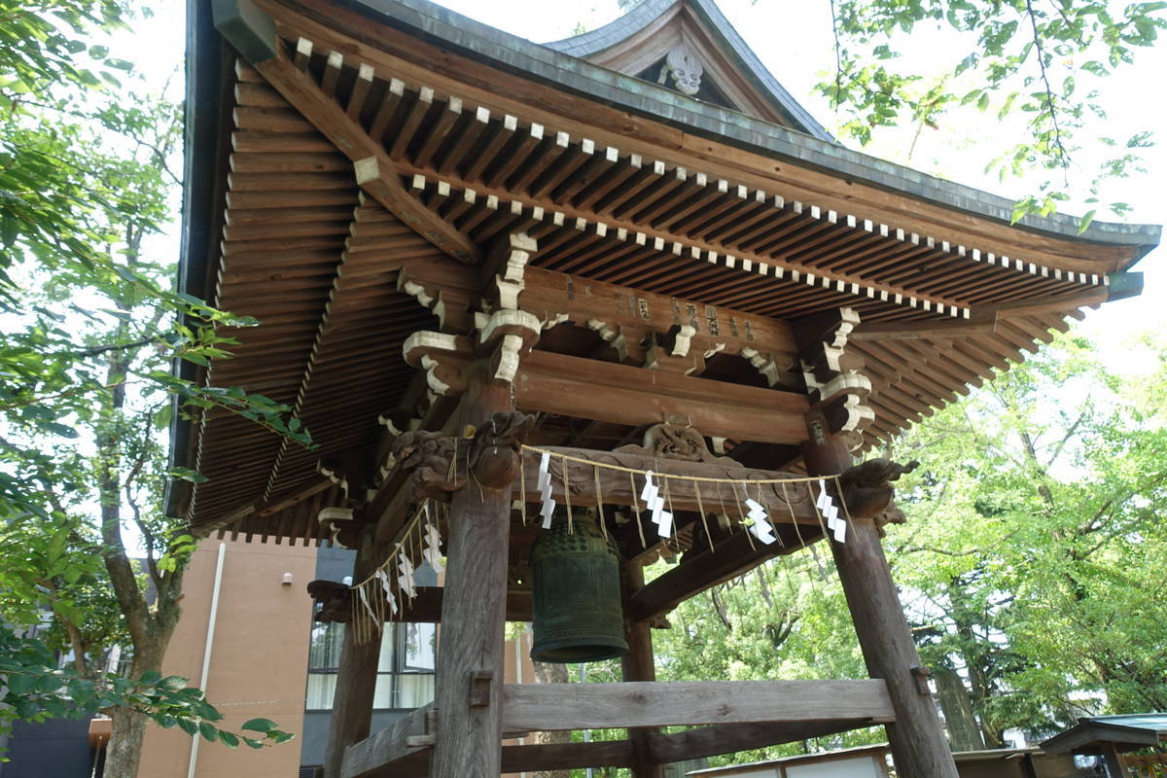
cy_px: 389
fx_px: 778
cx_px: 584
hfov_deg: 73.7
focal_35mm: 24
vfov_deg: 53.1
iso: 125
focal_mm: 8.8
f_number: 4
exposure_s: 1/80
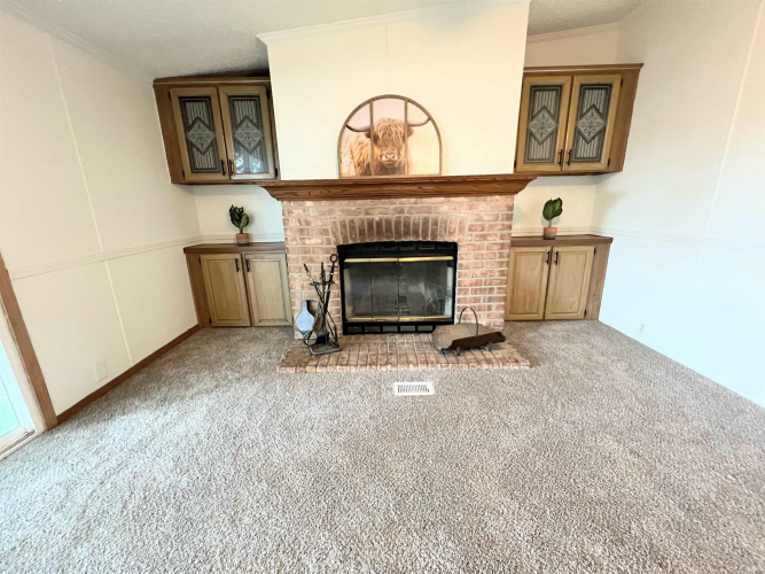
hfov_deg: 106.2
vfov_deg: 89.9
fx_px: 287
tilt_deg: -14.8
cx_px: 382
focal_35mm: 13
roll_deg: +2.1
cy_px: 287
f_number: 1.8
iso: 1000
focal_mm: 1.57
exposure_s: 1/60
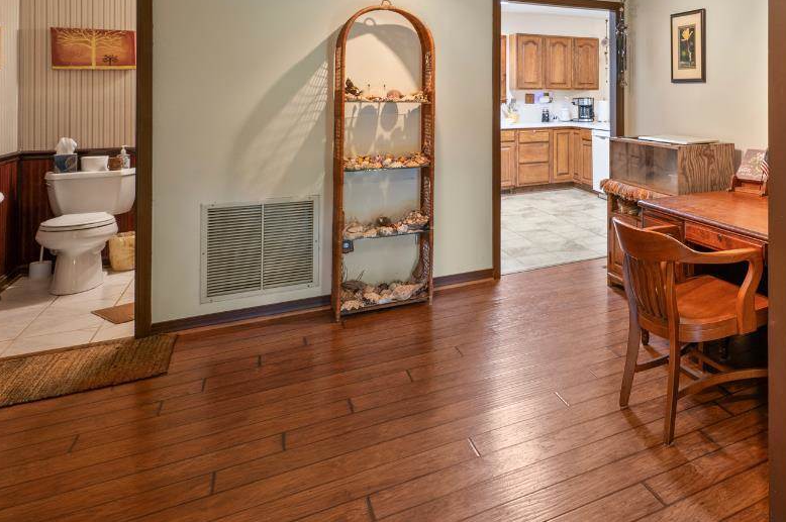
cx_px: 716
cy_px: 89
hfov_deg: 57.3
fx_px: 589
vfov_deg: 45.0
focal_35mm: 27
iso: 400
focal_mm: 14
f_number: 8
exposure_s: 1/1.67
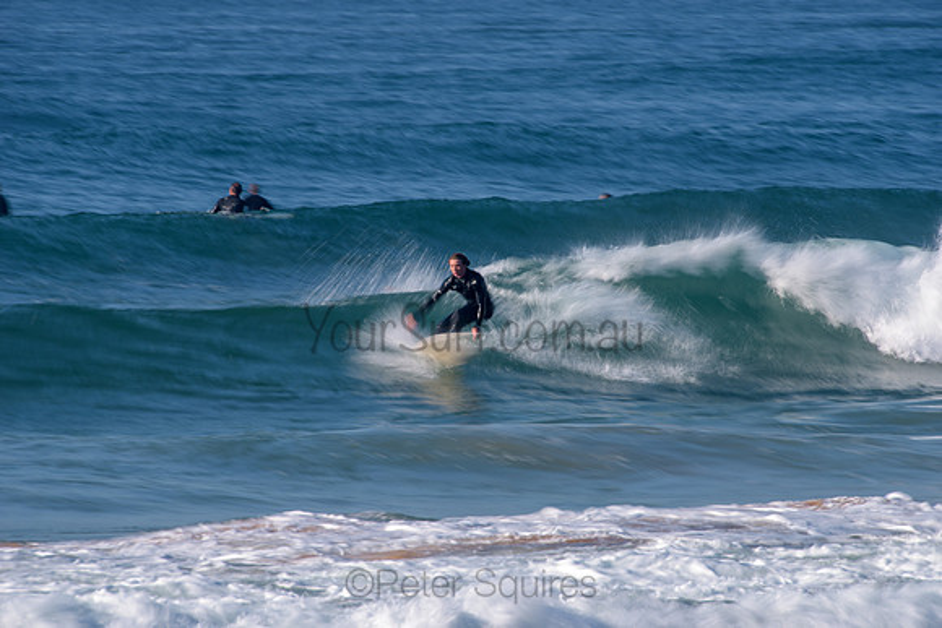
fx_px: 13086
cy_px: 314
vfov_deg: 2.8
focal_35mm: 500
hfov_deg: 4.1
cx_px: 471
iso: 31
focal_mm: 500
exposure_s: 1/13
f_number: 14
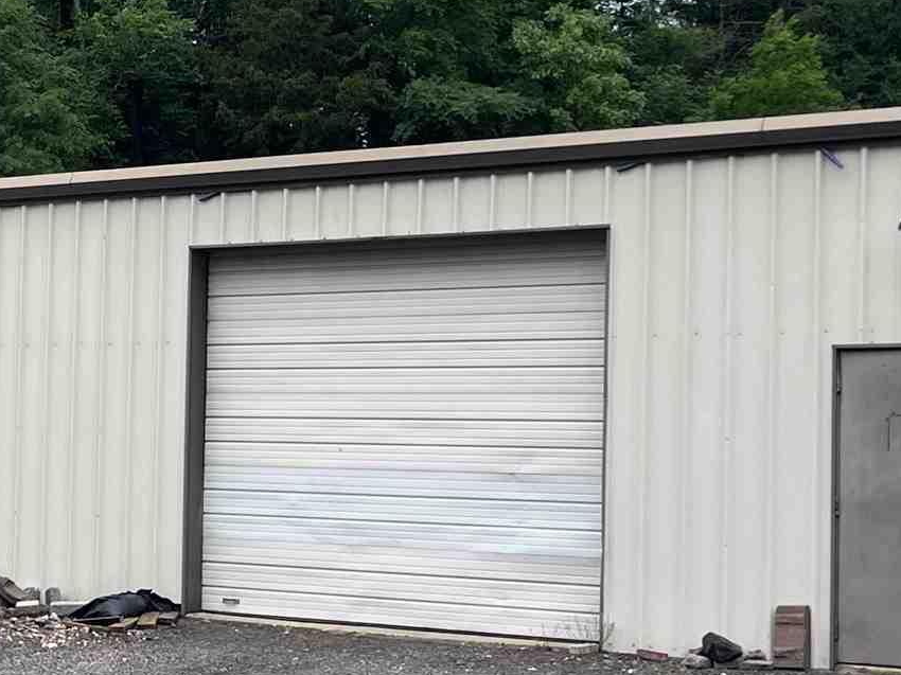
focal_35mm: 94
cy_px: 392
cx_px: -129
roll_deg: -1.8
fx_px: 2446
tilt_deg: +2.8
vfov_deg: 15.7
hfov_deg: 19.8
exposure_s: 1/2045
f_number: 1.5
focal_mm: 5.7
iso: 50
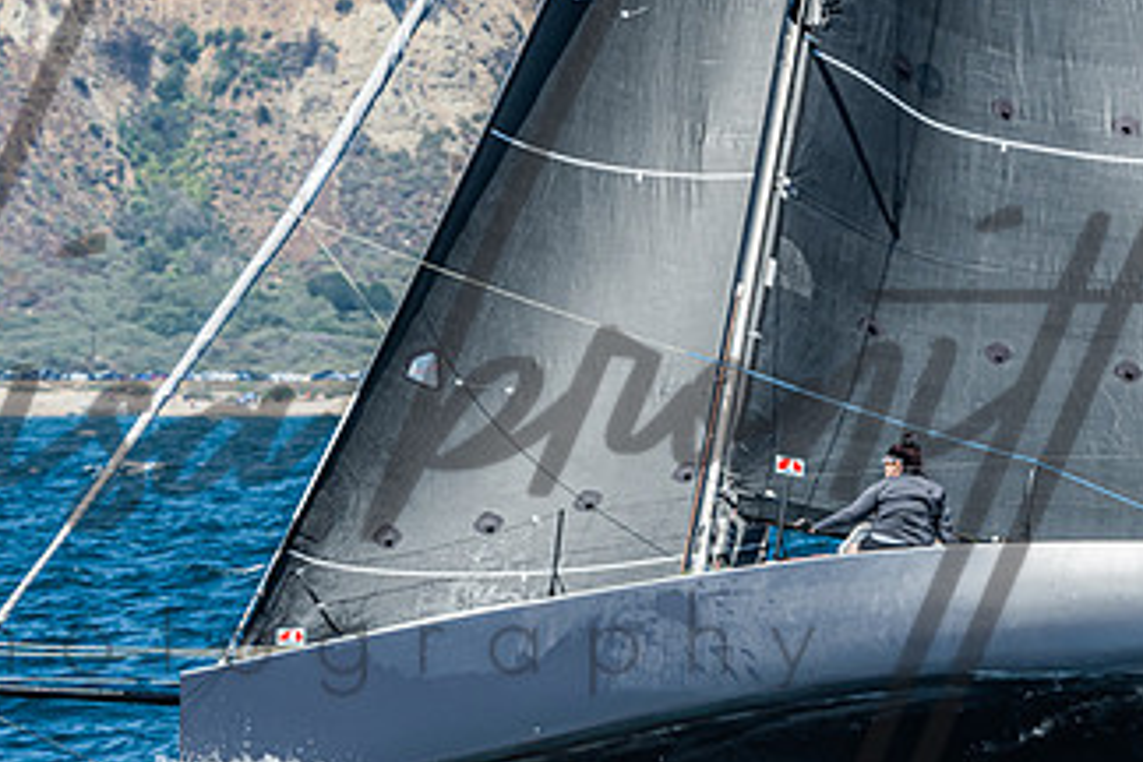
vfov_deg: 2.3
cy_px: 543
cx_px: 626
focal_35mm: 596
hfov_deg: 3.5
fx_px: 18922
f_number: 9
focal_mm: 260
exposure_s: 1/320
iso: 320
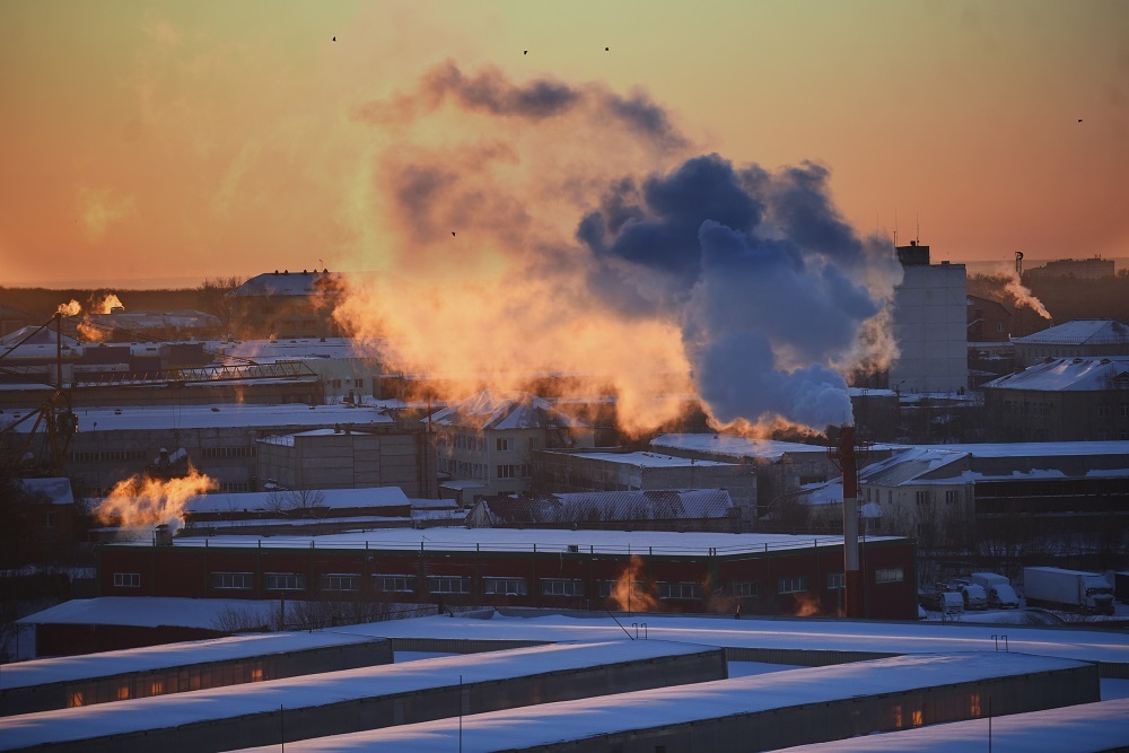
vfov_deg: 8.1
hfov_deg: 12.1
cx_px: 564
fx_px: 5332
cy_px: 376
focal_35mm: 170
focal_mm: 170
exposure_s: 1/4000
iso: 560
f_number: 3.5
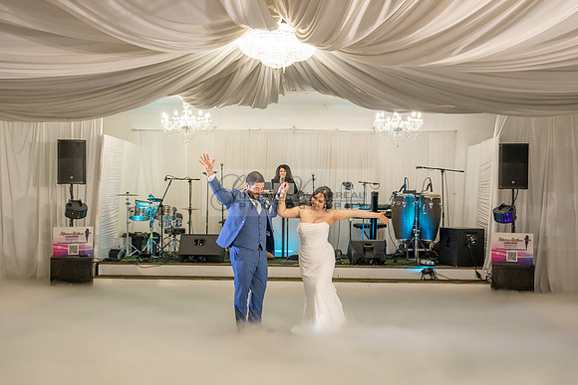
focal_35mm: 46
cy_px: 201
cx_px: 284
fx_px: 737
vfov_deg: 29.3
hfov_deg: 42.8
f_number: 4
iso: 640
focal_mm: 36
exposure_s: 1/125
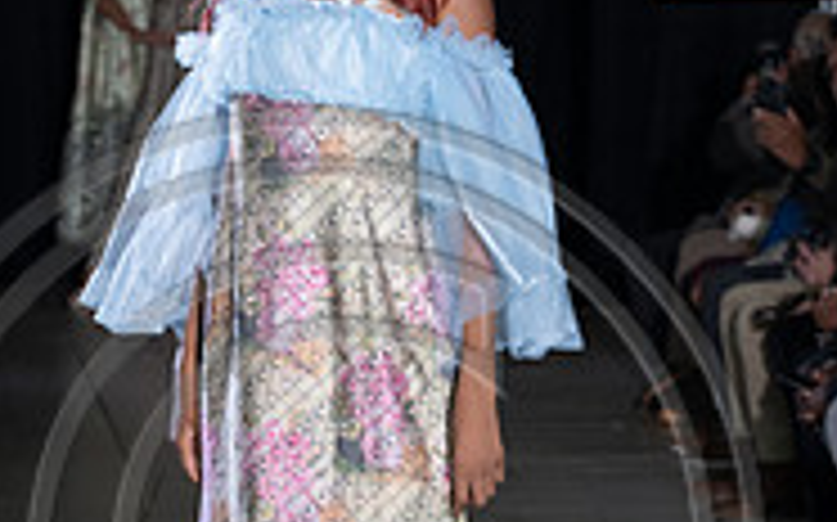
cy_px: 558
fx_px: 5175
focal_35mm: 227
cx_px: 310
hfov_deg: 9.2
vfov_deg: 5.8
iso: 1000
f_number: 6.3
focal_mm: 92
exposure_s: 1/160
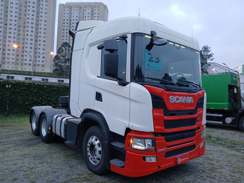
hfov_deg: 67.3
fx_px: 183
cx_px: 122
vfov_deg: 53.1
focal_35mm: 26
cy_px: 92
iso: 102
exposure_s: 1/60
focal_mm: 3.98
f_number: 1.8
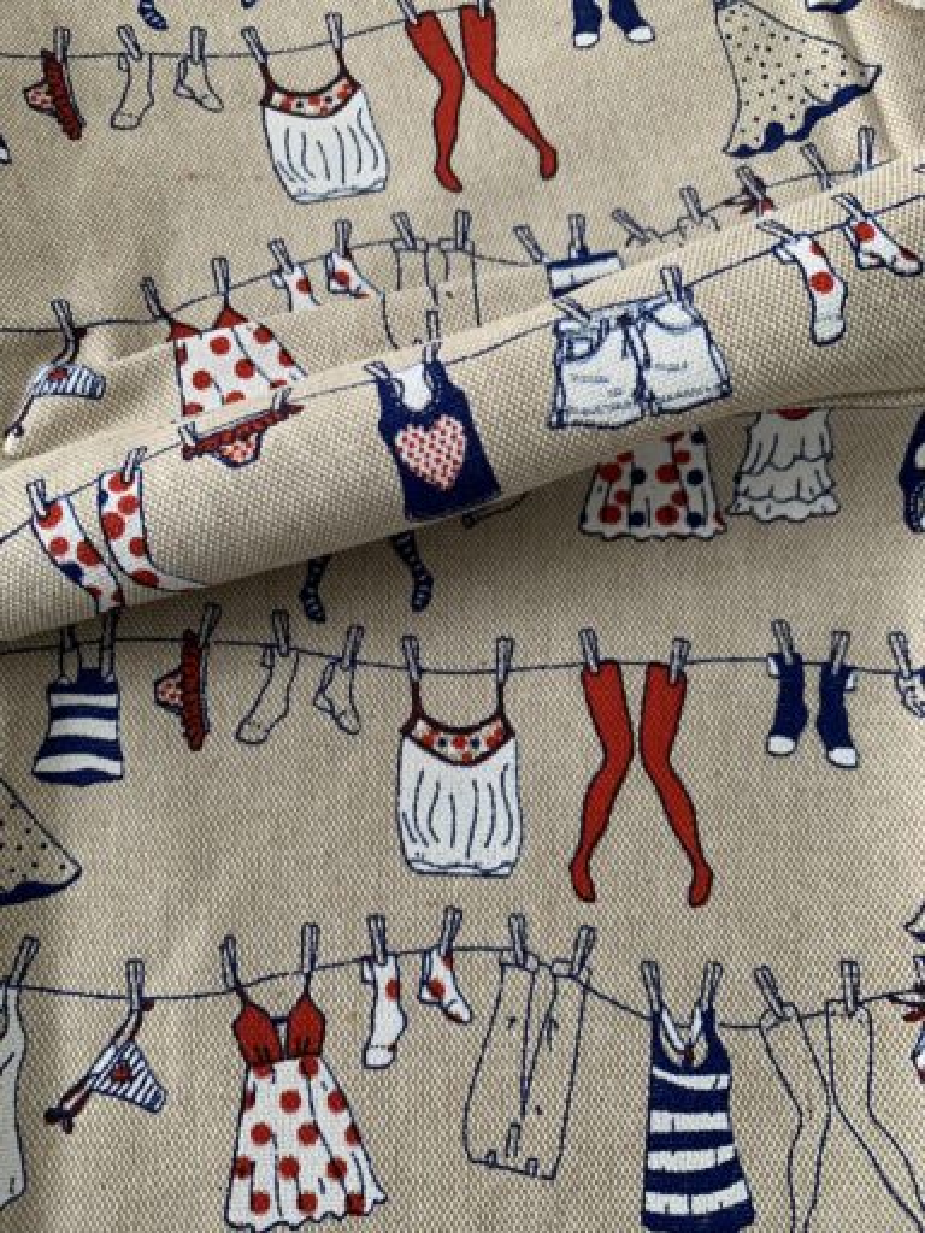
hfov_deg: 53.1
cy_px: 616
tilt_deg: -78.7
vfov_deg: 67.3
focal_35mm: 26
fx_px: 926
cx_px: 462
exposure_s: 1/60
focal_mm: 4.25
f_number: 1.8
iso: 125
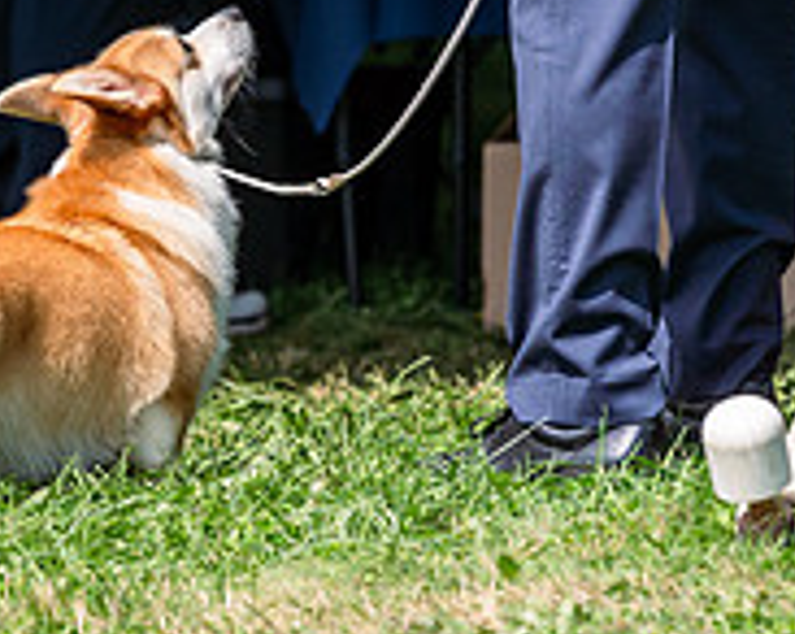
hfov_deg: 2.8
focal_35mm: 692
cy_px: -169
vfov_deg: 2.2
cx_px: -111
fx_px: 16265
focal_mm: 200
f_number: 4.5
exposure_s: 1/1000
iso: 100
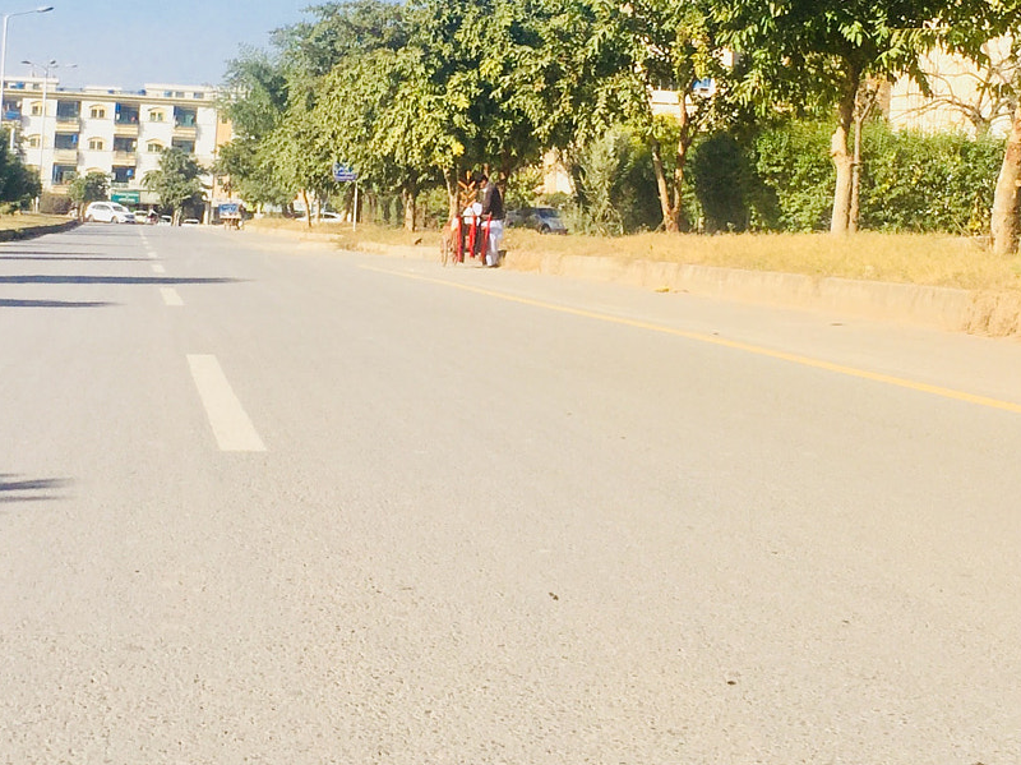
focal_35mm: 58
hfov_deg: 33.2
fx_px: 1710
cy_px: 183
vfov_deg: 24.9
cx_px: 526
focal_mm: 4.15
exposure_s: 1/1799
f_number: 2.2
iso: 32
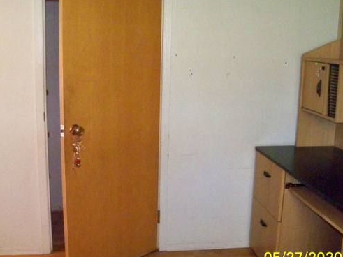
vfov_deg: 33.6
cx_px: 154
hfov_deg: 43.8
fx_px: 426
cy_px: 135
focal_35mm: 43
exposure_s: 1/30
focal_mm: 5.85
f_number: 2.8
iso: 1600
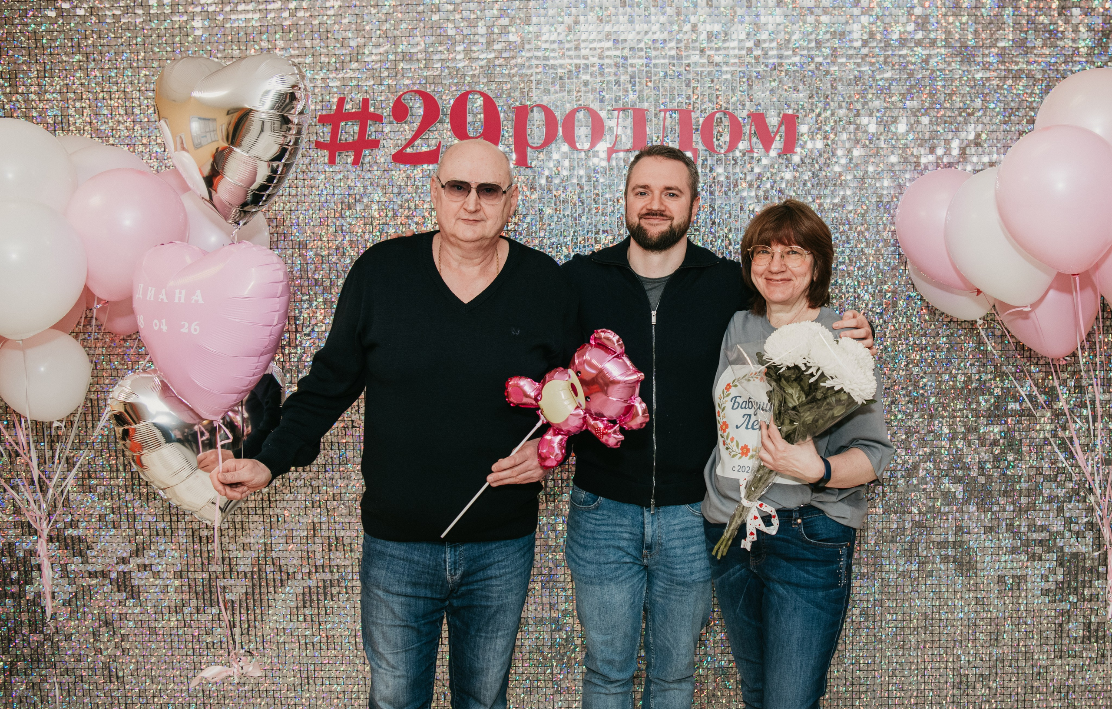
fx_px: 1191
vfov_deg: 33.1
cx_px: 690
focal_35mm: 39
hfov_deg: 49.6
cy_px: 335
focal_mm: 31
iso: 400
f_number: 4
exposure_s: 1/160
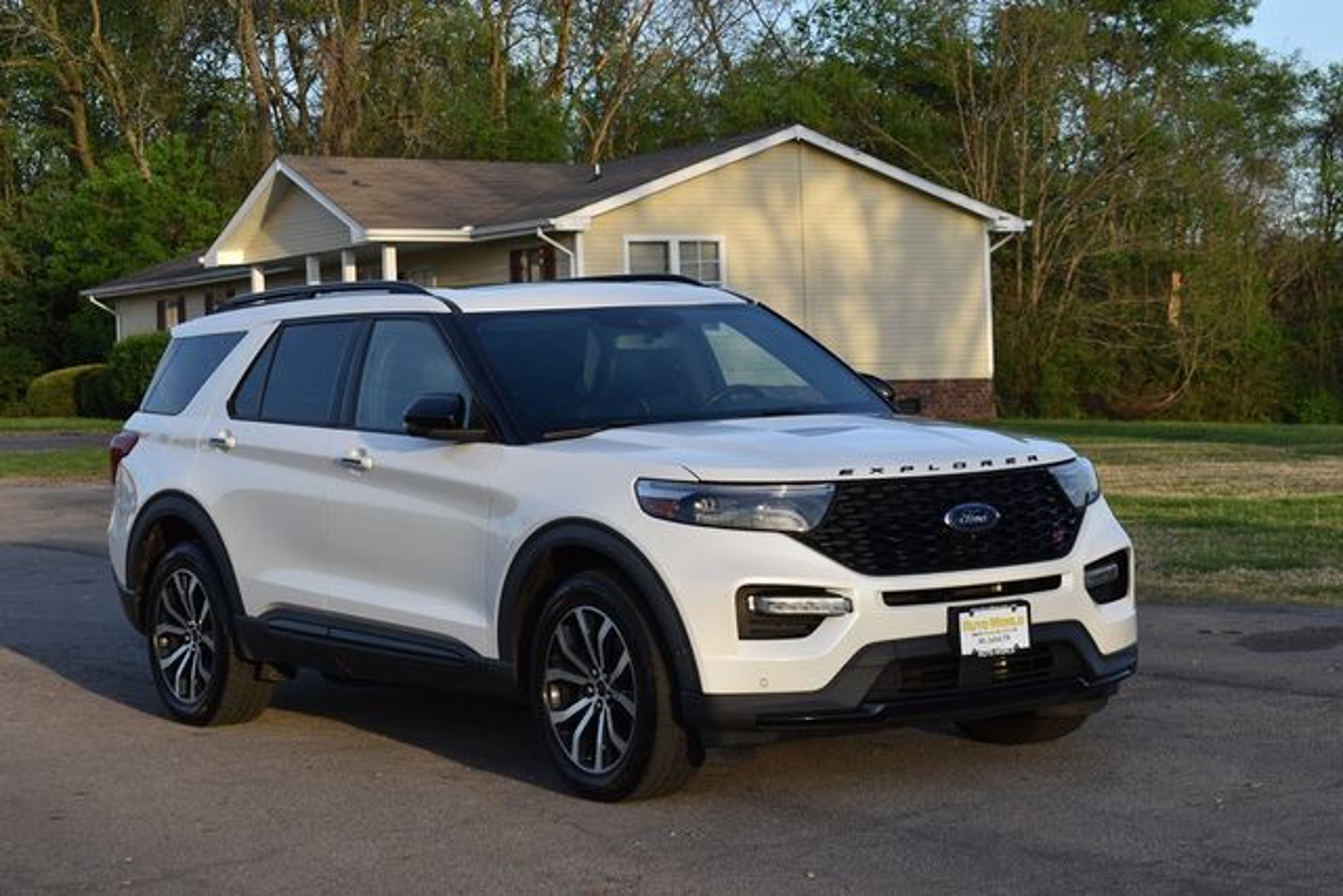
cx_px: 672
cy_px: 448
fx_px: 3078
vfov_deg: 16.6
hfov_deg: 24.6
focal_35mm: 82
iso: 200
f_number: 8
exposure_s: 1/250
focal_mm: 55
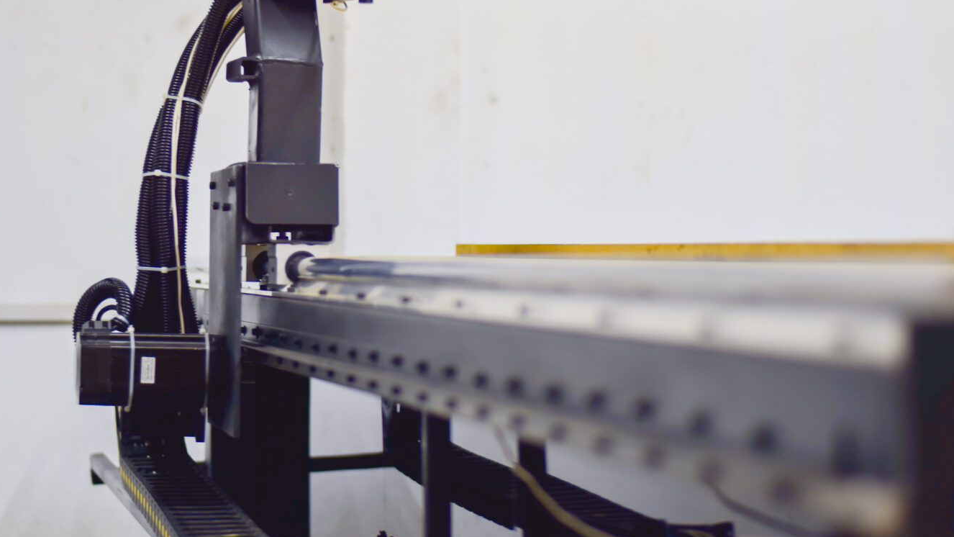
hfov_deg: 23.4
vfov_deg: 13.3
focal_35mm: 91
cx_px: 451
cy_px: 321
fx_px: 2302
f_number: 1.8
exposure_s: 1/60
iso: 160
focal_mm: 50
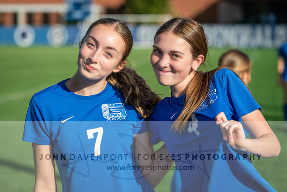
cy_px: 114
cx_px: 123
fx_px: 906
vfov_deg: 12.1
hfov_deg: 18.0
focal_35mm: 114
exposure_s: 1/1000
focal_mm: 92
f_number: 2.8
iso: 64
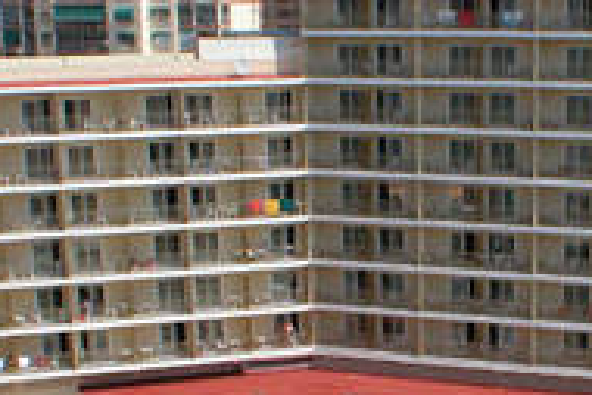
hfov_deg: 19.7
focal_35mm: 102
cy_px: 249
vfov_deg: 13.4
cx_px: 517
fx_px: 1679
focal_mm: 8.9
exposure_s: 1/687
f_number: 8
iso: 200
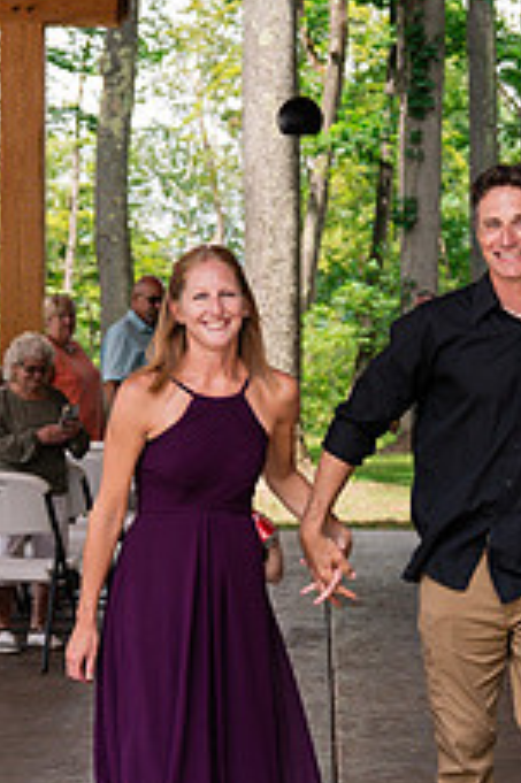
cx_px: 374
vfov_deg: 16.0
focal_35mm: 128
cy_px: 478
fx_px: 2783
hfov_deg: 10.7
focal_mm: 31
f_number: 2.8
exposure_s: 1/800
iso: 400
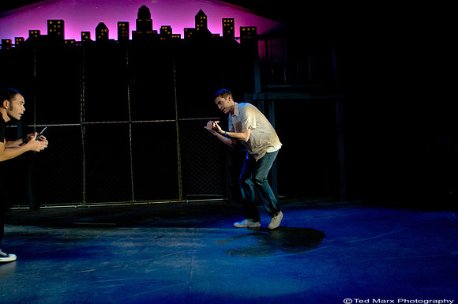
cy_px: 152
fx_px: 324
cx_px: 229
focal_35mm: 26
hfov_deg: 70.5
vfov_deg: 50.3
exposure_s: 1/100
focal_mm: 17
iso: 1000
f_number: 2.8
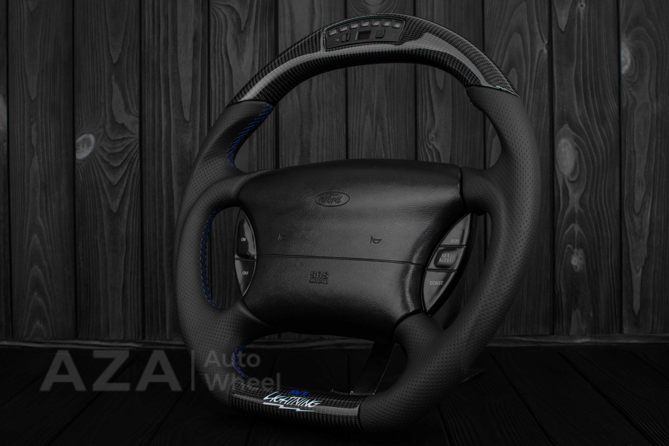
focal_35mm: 52
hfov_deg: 37.8
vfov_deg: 25.8
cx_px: 334
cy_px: 223
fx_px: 976
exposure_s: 1/125
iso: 500
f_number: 6.3
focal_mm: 35
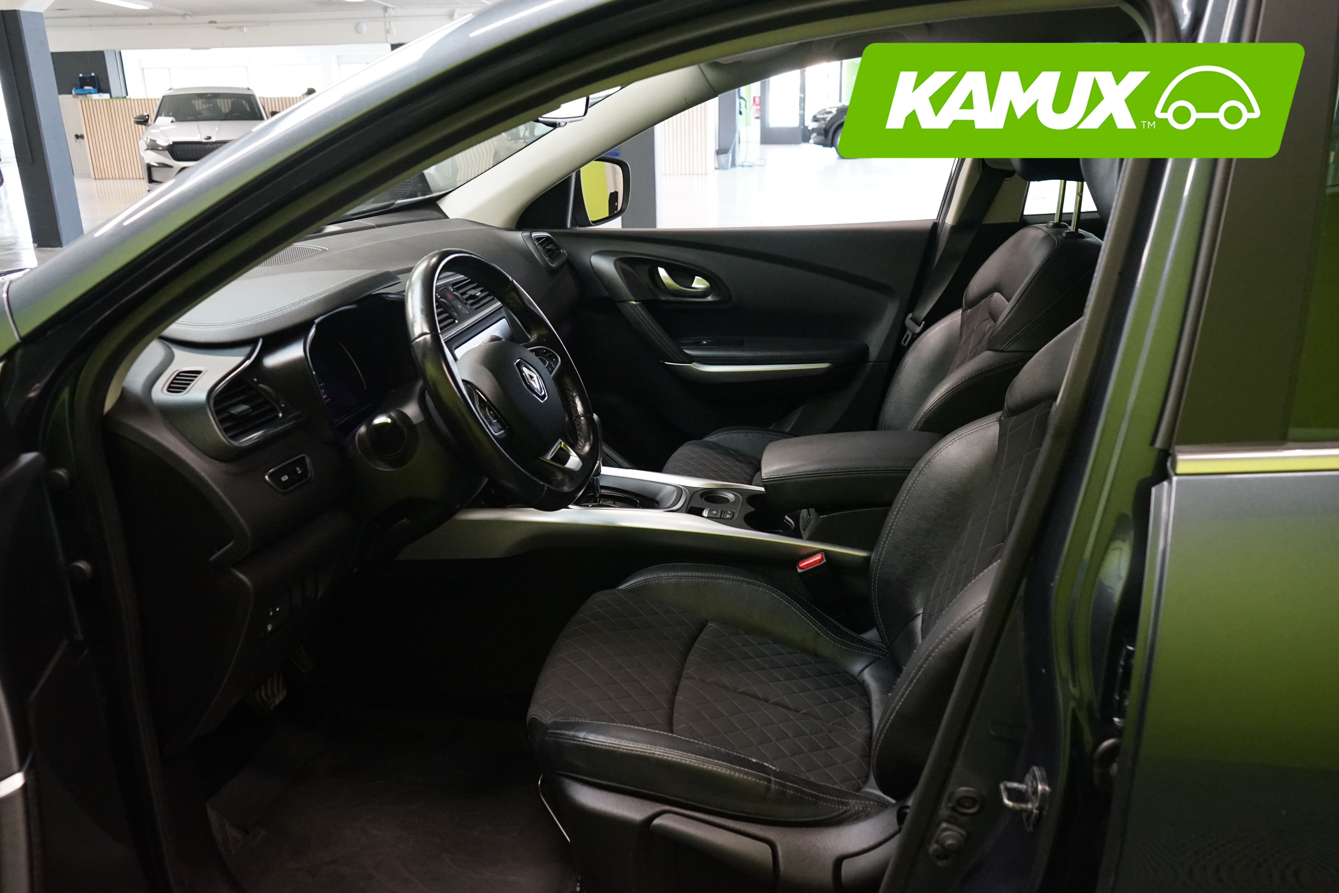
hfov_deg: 65.5
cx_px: 670
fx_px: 1041
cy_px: 446
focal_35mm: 28
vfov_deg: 46.4
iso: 4000
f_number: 6.3
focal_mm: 28
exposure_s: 1/30
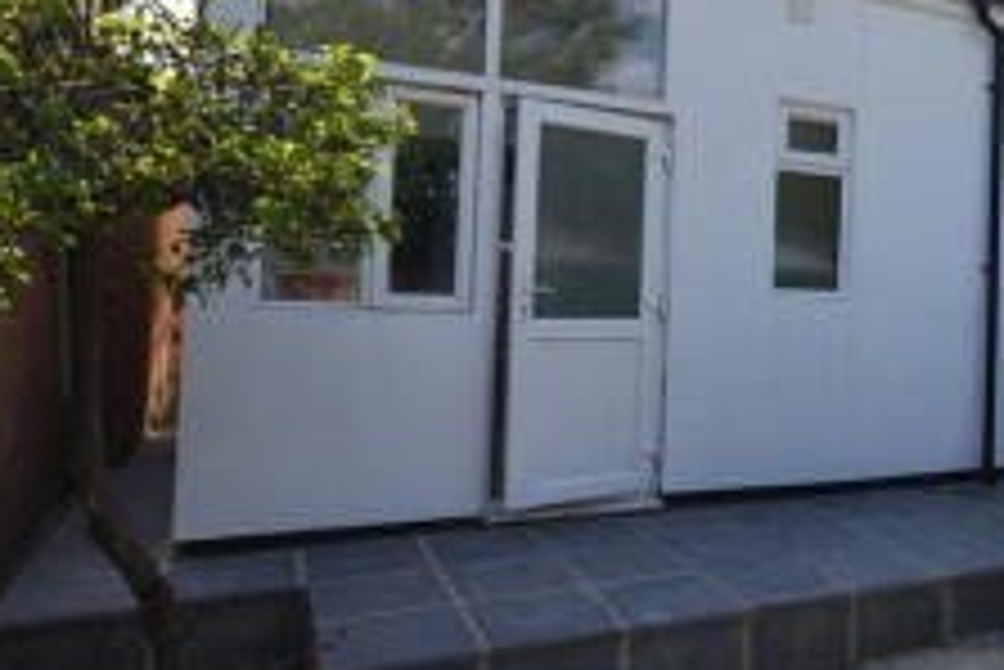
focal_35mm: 32
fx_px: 893
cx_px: 842
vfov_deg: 41.1
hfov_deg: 53.6
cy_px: 281
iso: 100
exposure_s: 1/160
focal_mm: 10
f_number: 6.3
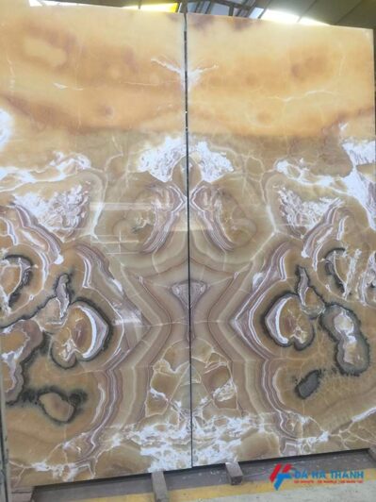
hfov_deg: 48.2
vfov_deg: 61.7
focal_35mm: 29
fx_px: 420
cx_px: 188
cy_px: 251
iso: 50
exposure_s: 1/33
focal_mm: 4.15
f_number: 2.2
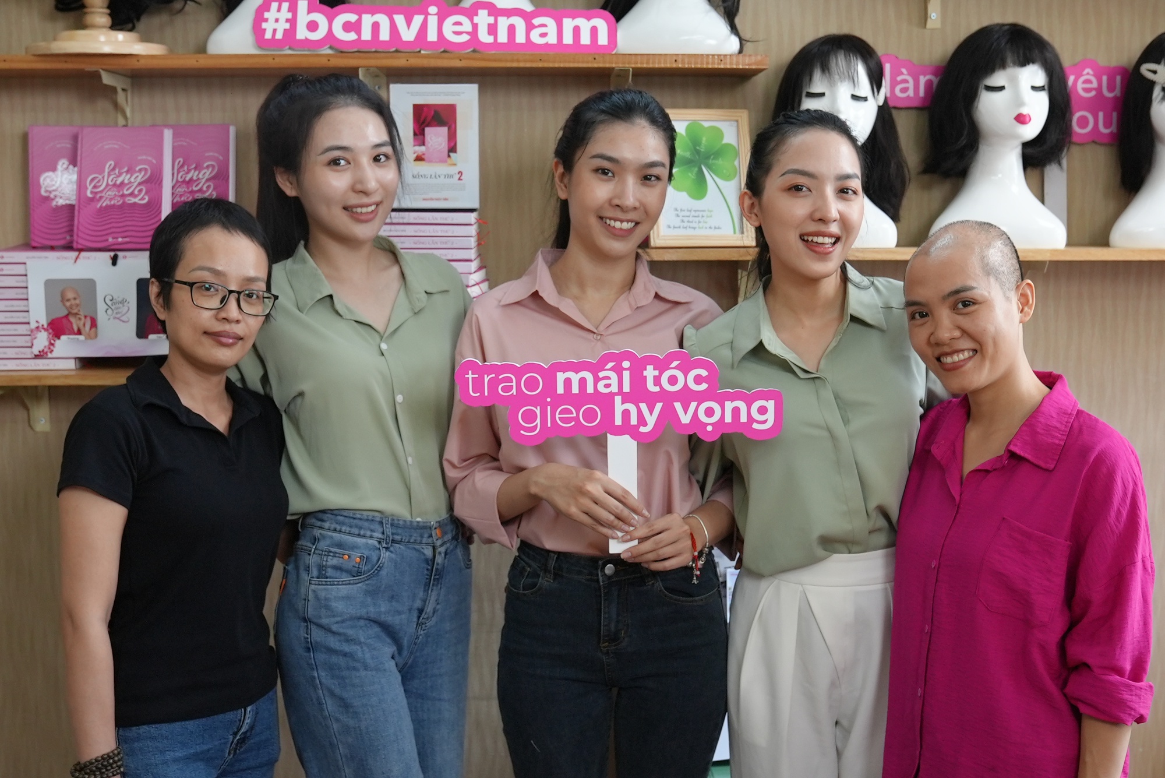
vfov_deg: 29.9
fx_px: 1457
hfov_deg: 43.6
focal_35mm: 45
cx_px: 582
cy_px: 389
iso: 1250
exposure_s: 1/160
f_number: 4
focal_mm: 30
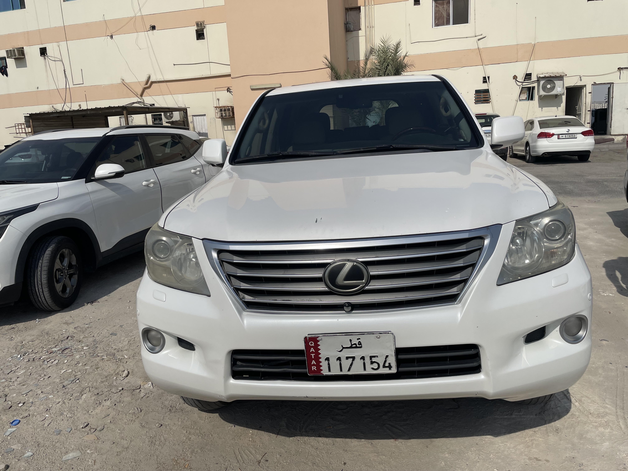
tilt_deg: -10.9
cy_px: 236
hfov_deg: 67.3
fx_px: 472
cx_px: 314
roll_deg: +3.5
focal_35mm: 26
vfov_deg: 53.1
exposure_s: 1/9091
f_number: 1.6
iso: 32
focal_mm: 4.2
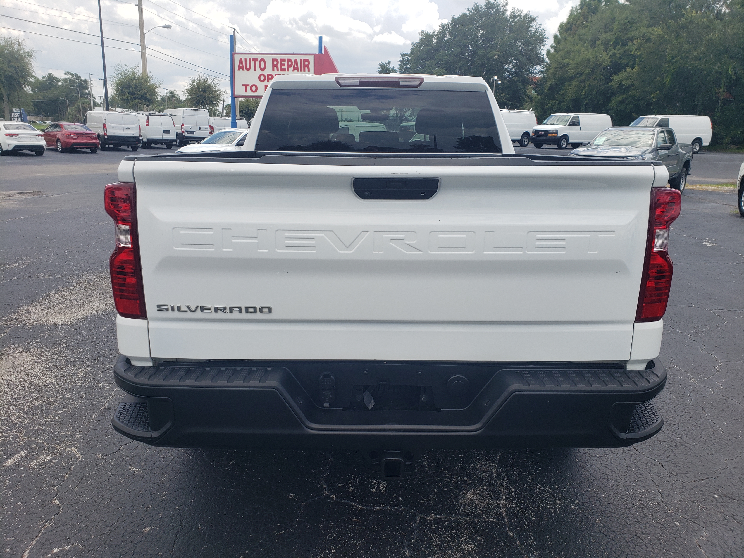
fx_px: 559
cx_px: 372
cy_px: 279
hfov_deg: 67.3
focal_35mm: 26
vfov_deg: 53.1
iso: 50
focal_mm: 4.3
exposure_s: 1/1099
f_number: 2.4
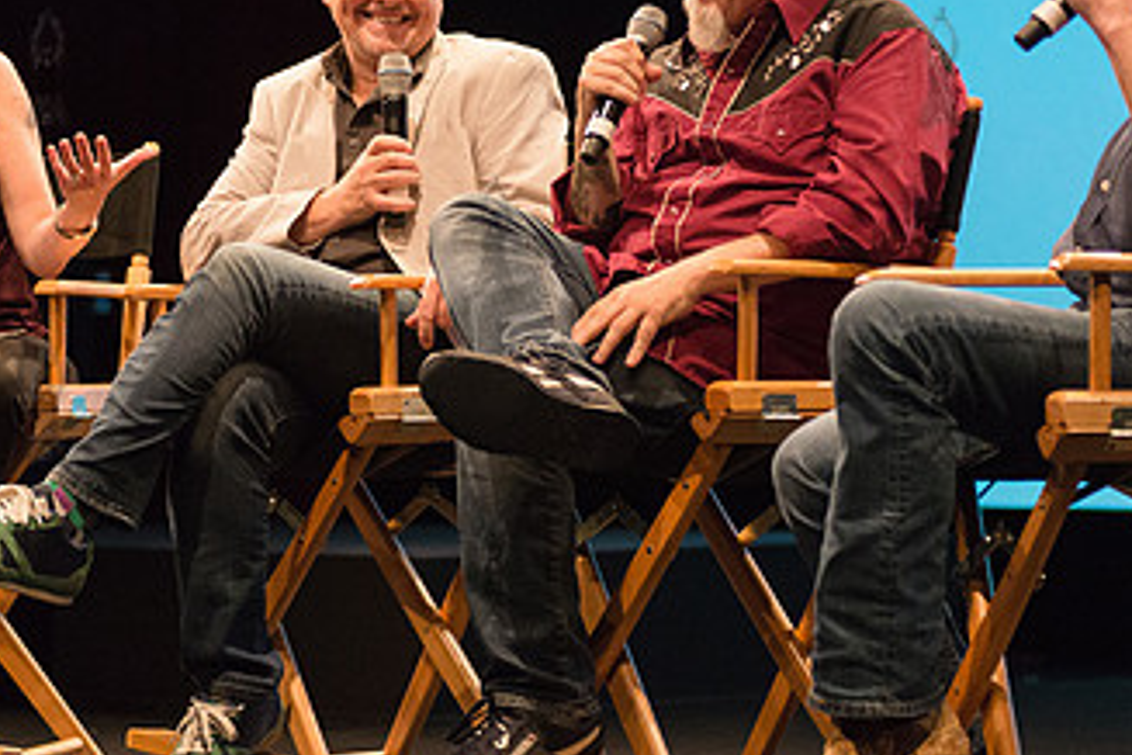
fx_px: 4465
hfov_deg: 14.4
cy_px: 234
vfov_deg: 9.7
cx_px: 492
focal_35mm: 142
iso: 4000
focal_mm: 80
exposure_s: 1/200
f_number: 3.2
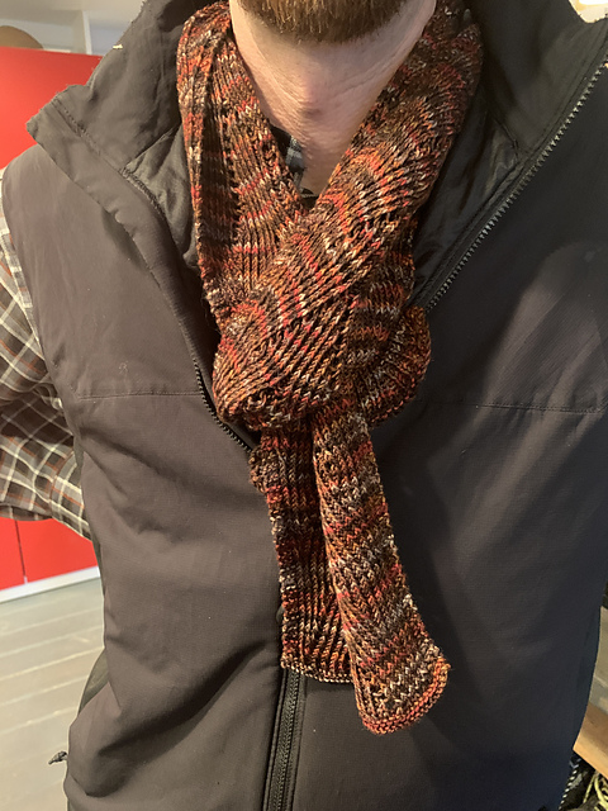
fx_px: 609
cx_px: 304
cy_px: 406
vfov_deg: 67.3
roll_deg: +1.0
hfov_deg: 53.1
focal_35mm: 26
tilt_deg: -16.8
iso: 640
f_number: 1.8
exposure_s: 1/20
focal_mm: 4.25
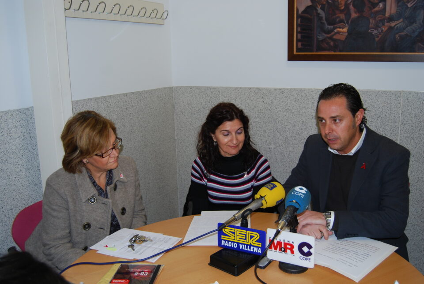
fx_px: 407
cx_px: 212
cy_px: 142
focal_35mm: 34
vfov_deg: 38.5
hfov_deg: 55.0
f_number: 3.8
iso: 200
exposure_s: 1/60
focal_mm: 23
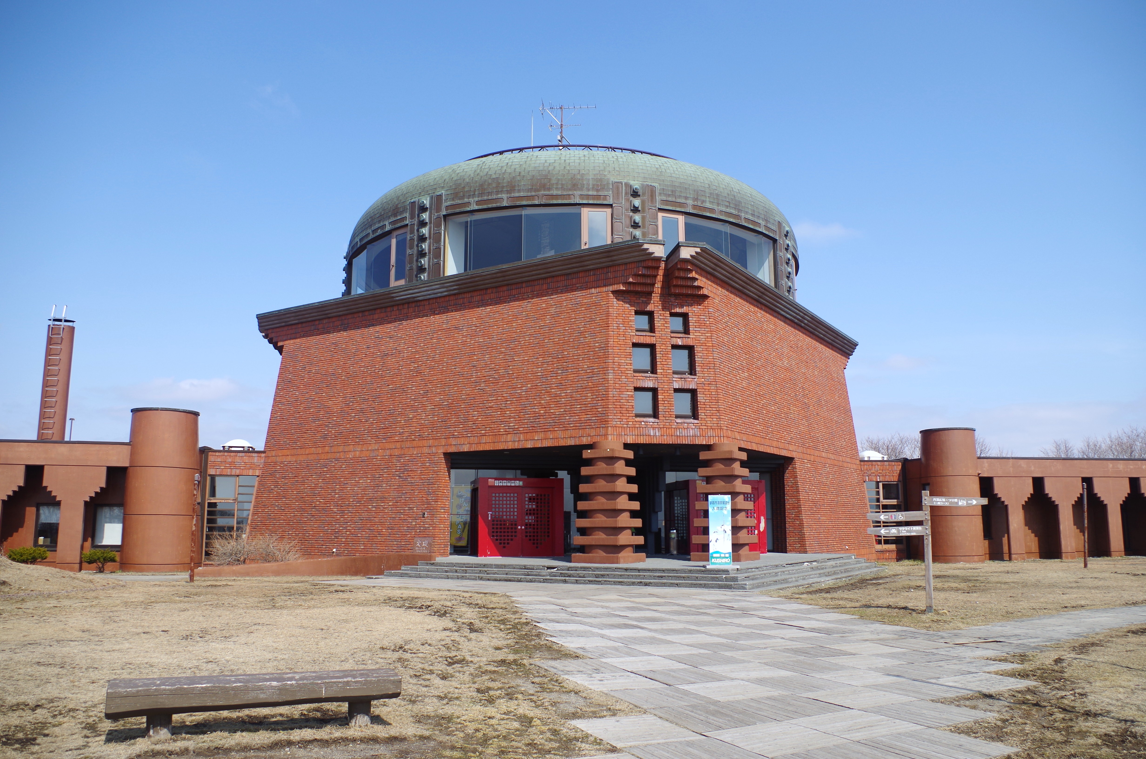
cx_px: 573
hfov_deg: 67.5
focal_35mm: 27
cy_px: 380
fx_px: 858
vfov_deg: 47.7
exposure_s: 1/400
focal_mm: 18
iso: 100
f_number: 7.1
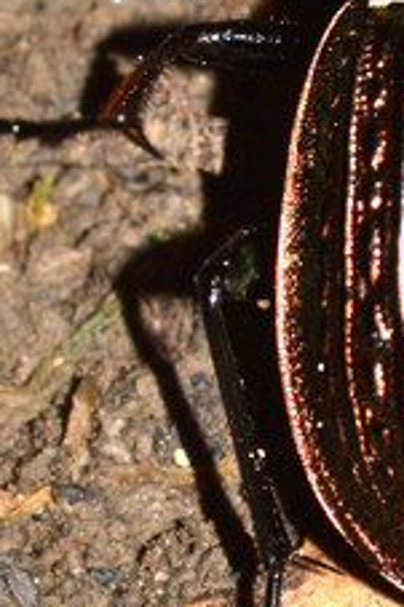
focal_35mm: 422
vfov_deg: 4.9
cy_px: 174
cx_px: 487
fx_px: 7114
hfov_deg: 3.2
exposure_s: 1/200
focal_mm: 100
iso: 100
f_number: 18
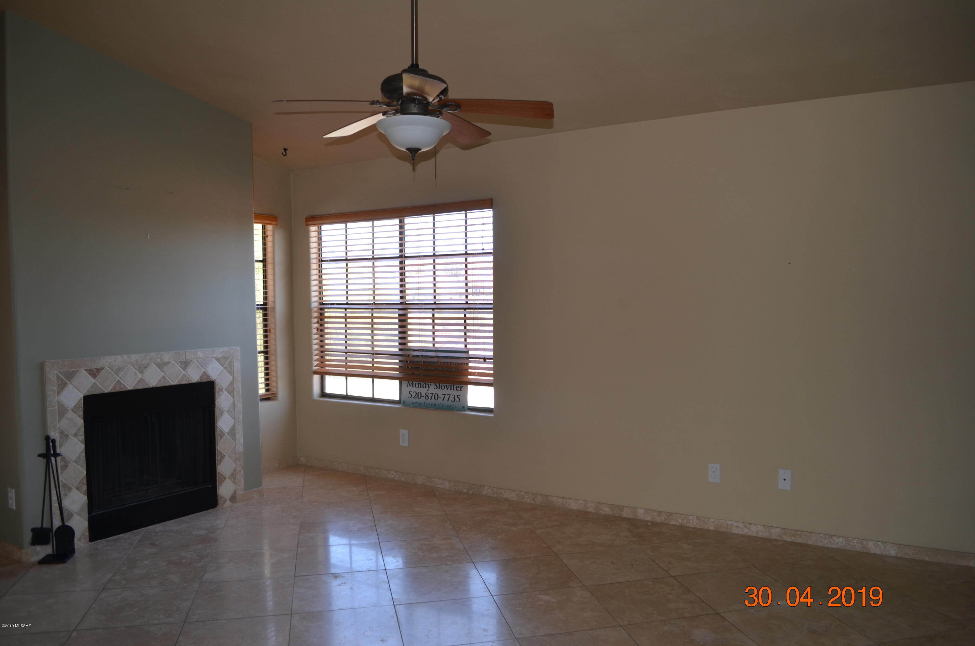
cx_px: 488
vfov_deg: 47.7
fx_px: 730
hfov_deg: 67.5
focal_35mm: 27
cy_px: 323
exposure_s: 1/125
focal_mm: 18
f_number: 3.5
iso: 220
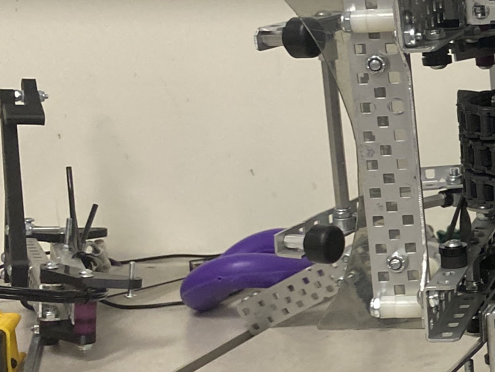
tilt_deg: -9.3
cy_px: 179
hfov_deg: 17.2
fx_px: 1359
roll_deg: +0.4
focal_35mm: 95
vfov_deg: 15.6
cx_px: 875
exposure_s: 1/60
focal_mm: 4.25
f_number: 1.8
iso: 125
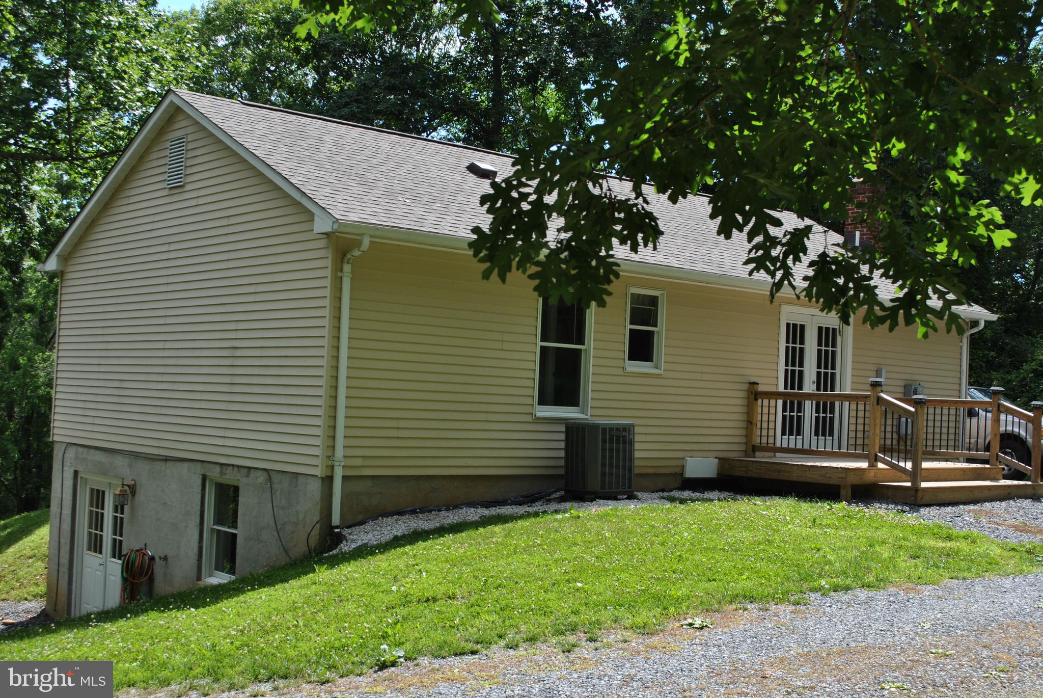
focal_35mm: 44
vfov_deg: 30.9
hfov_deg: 44.9
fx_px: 1262
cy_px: 349
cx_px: 522
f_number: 7.1
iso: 100
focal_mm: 29
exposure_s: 1/200
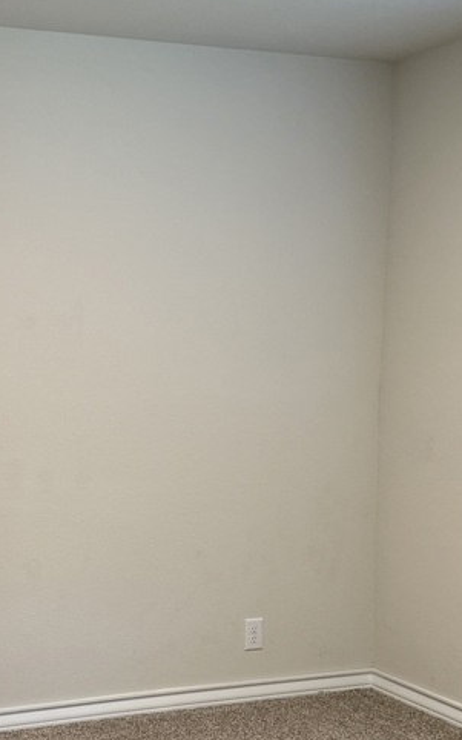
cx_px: 92
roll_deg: -0.6
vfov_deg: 35.3
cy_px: 493
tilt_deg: -6.7
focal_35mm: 57
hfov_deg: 22.4
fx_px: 1149
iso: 250
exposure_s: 1/60
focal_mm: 6.76
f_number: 1.78
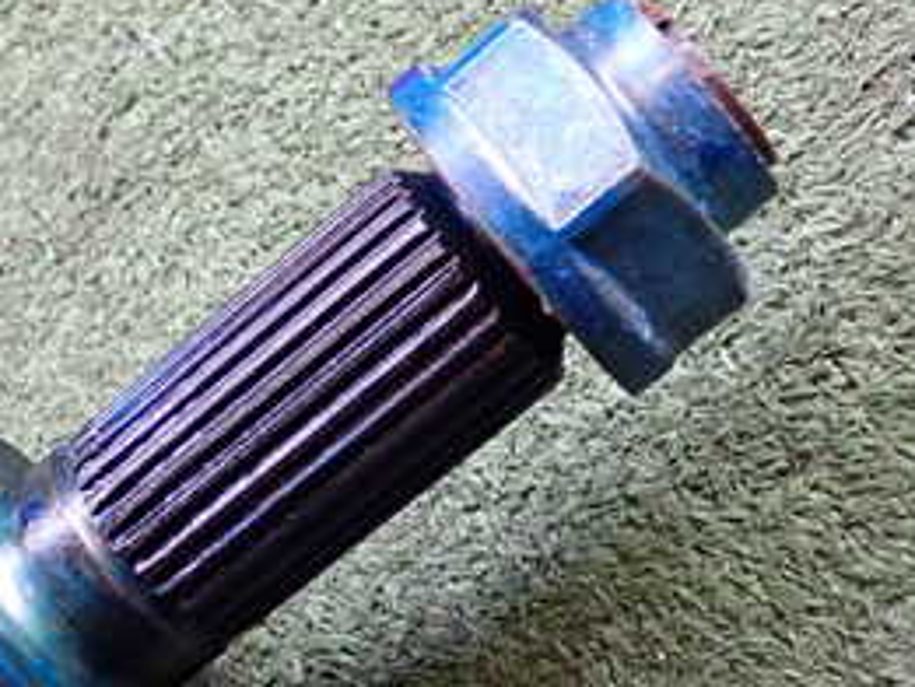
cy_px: 550
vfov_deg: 21.1
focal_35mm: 69
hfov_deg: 27.5
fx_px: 1825
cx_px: 154
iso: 320
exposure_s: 1/125
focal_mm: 5.4
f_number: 2.3
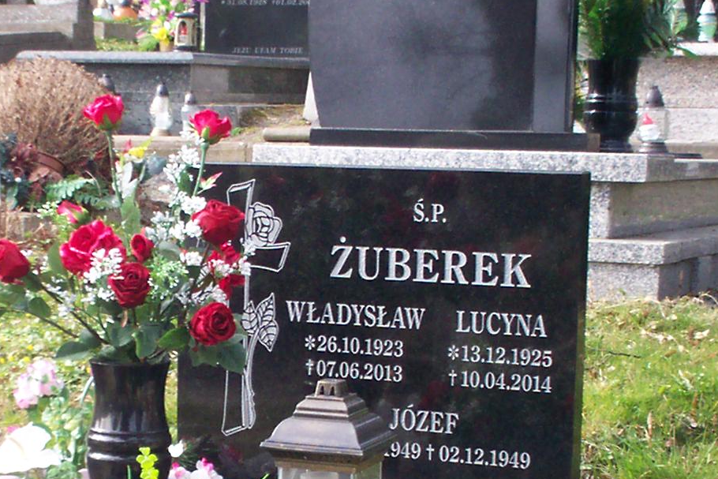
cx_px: 191
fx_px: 2114
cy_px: 419
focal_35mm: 106
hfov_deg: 19.2
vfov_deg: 12.8
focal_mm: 6
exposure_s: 1/145
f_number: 4.5
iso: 100
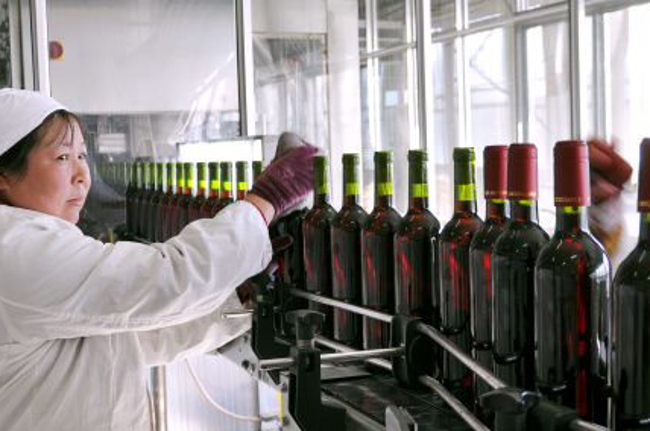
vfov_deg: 22.9
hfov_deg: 33.8
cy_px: 233
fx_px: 1063
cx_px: 405
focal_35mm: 59
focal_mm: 21
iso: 200
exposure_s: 1/60
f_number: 4
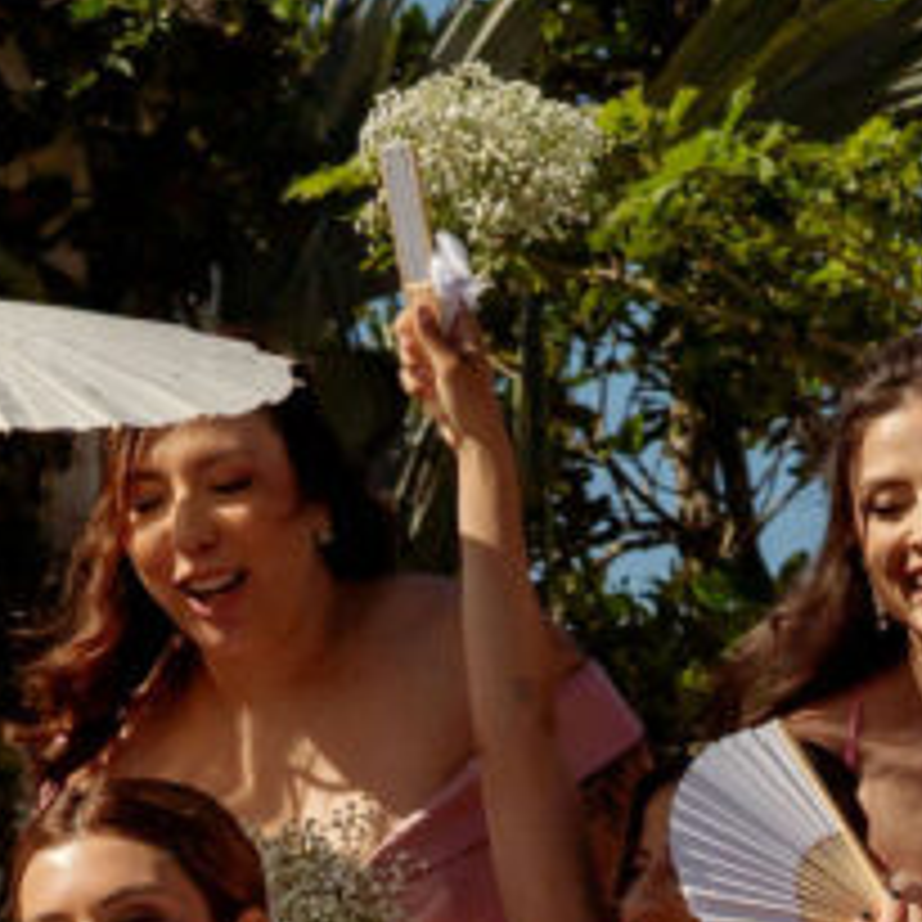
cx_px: -36
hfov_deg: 7.9
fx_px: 6660
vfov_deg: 7.8
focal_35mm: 221
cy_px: 1374
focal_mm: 35
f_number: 5
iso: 100
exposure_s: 1/6400
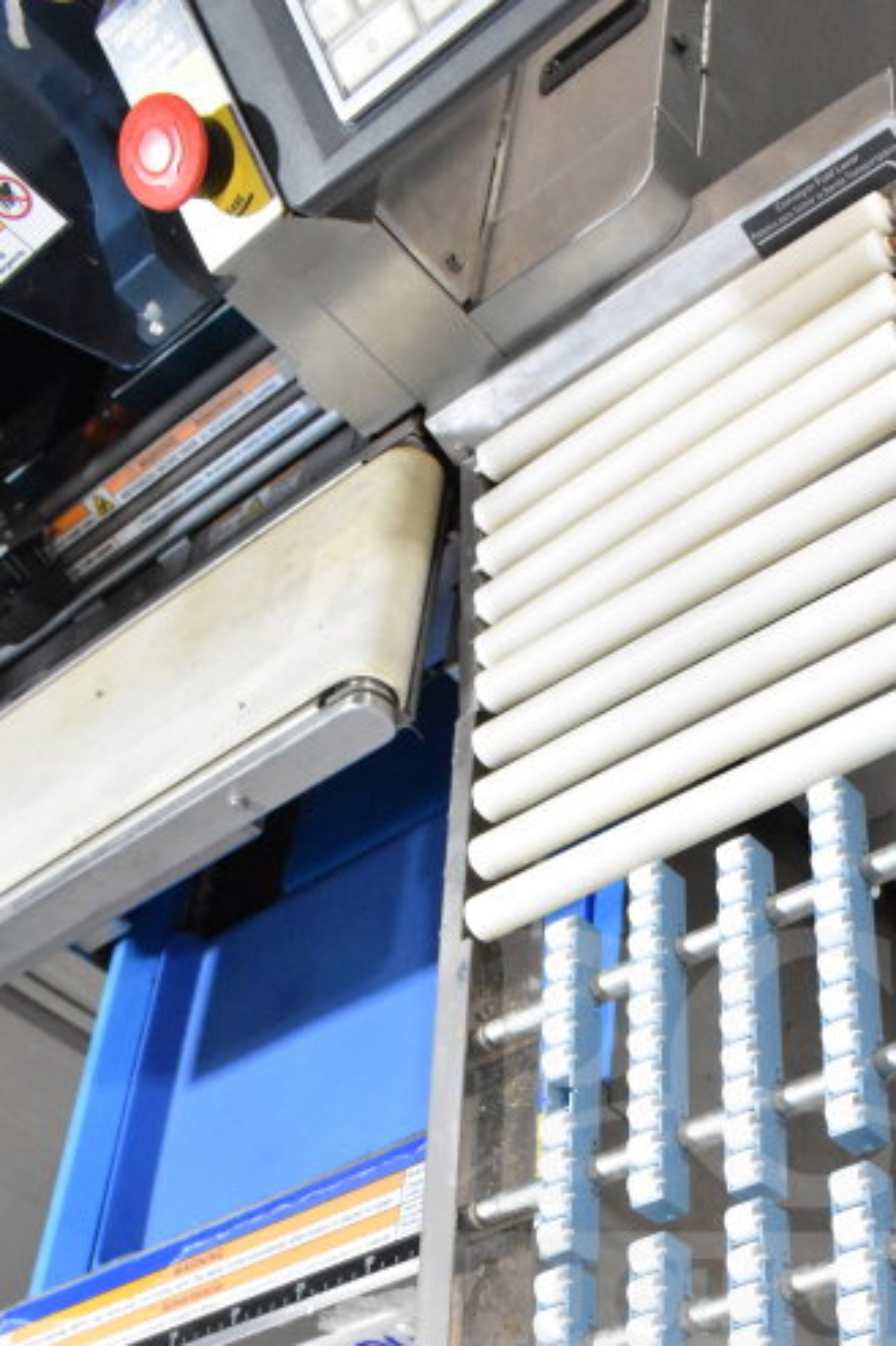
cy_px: 1146
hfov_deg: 26.4
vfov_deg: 37.6
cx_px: 735
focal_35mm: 50
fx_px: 1868
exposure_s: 1/250
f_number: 8
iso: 6400
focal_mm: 18
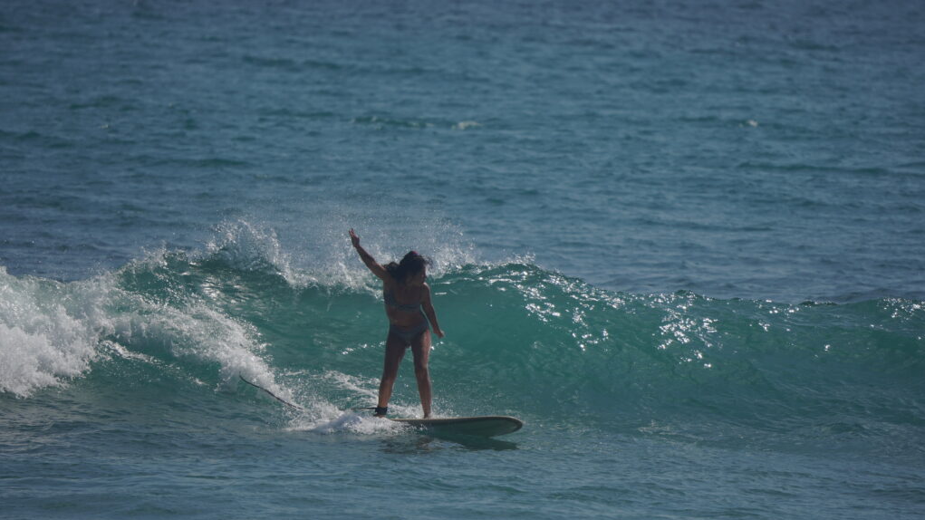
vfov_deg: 1.5
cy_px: 266
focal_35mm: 788
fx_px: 19325
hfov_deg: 2.7
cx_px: 463
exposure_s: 1/1000
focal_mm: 500
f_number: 6.7
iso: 100
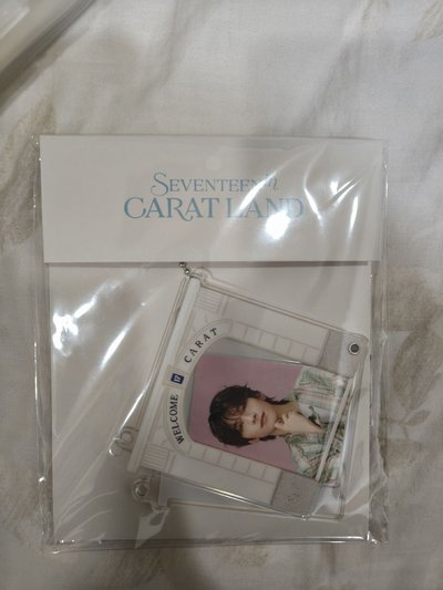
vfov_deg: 71.6
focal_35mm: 24
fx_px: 409
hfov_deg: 56.8
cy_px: 295
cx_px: 222
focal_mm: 5.59
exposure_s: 1/60
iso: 500
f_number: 1.8
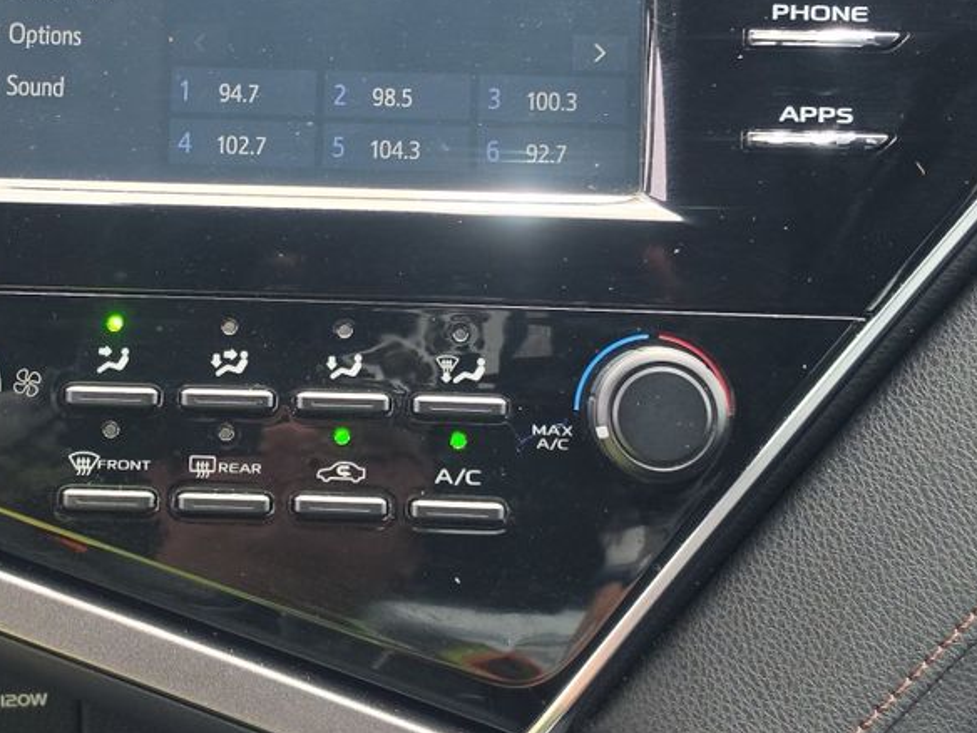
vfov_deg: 23.1
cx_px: 301
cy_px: 191
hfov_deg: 30.4
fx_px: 1778
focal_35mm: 63
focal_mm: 6.5
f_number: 1.4
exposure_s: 1/152
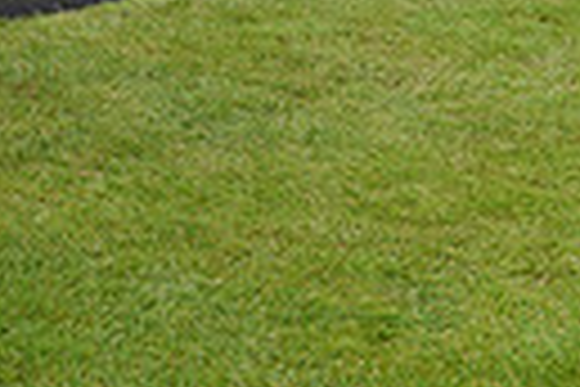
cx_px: -472
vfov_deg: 8.9
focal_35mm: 144
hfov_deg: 12.9
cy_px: -434
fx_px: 2320
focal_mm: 32
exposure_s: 1/800
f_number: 5.6
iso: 400
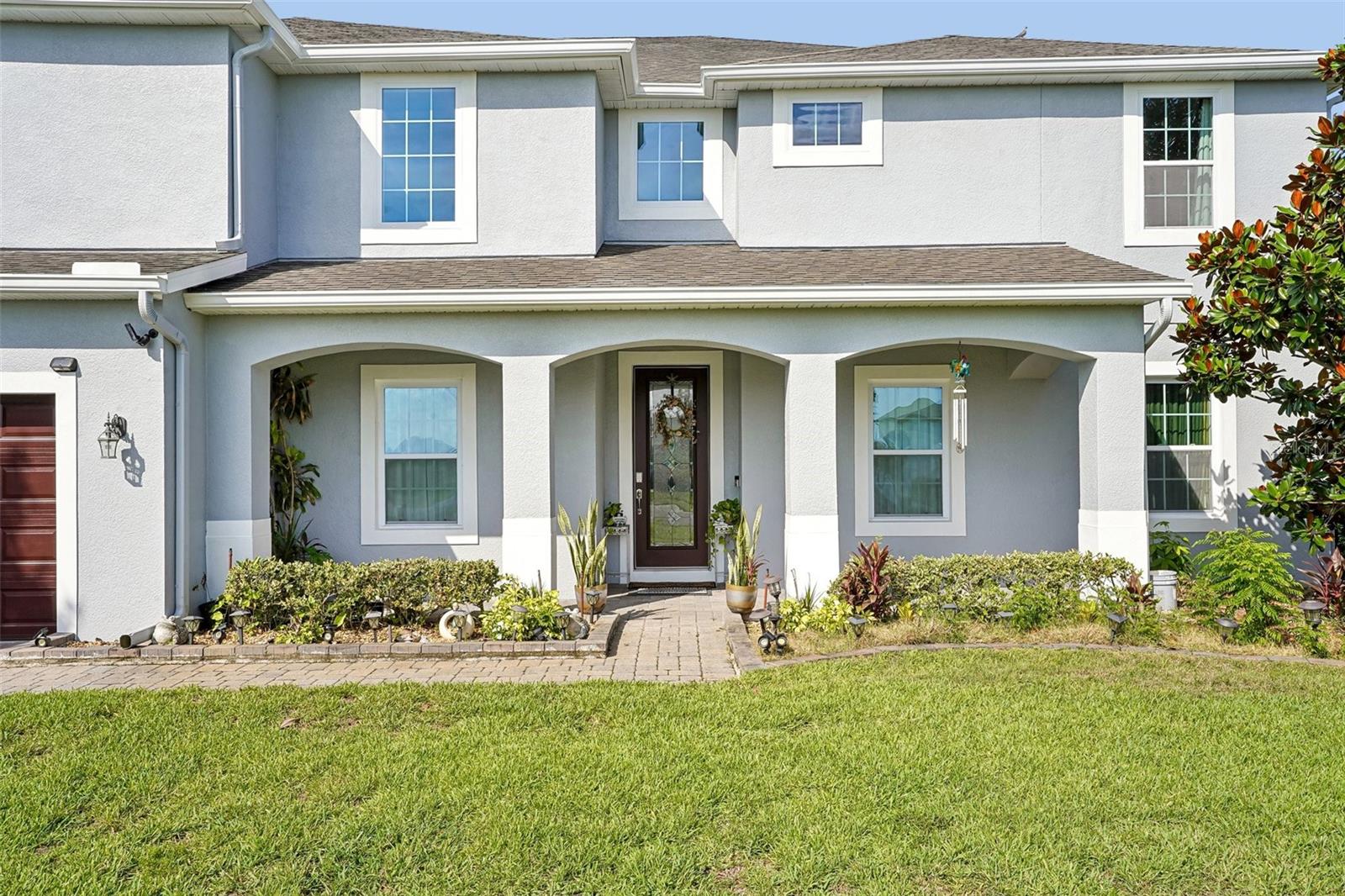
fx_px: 1046
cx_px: 672
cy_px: 448
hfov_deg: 65.5
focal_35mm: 28
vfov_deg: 46.4
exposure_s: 1/50
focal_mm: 28
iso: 100
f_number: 18
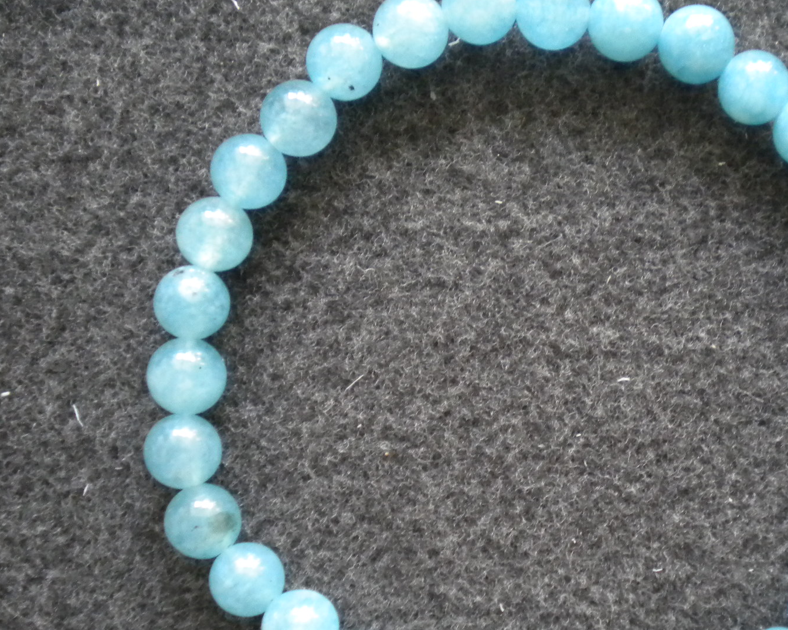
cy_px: 363
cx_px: 551
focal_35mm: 61
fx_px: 1423
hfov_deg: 30.6
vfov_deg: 25.0
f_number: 3.5
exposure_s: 1/48
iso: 400
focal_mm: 7.4
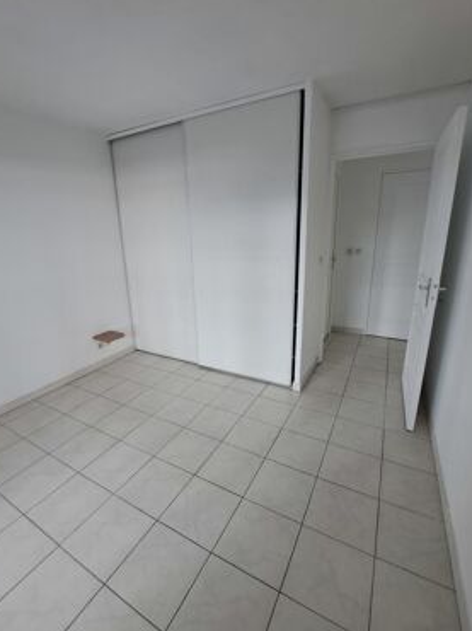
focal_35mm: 15
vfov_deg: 98.2
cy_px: 327
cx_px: 222
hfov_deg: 81.6
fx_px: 273
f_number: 2.2
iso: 50
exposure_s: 1/50
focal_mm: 1.74
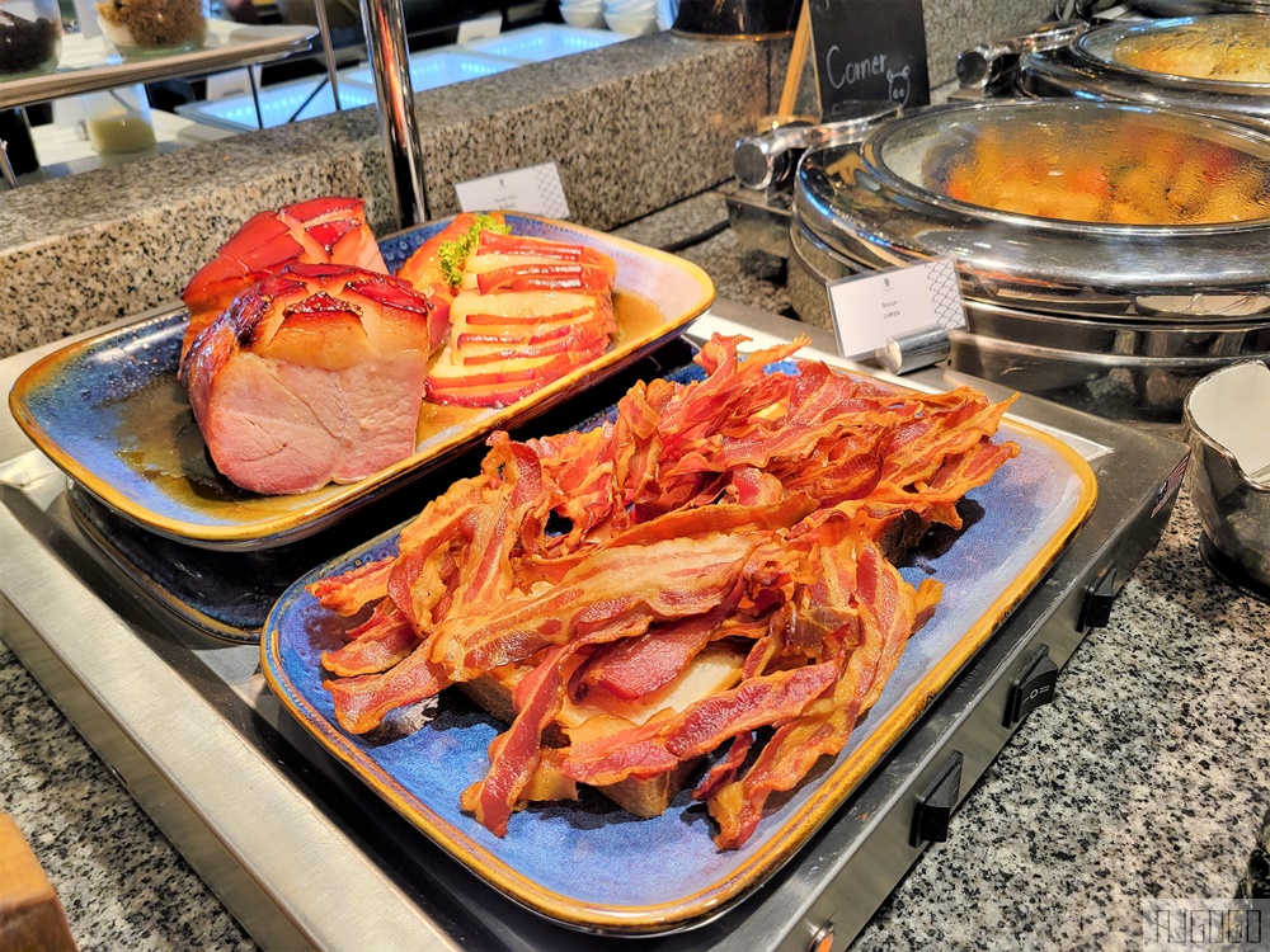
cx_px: 635
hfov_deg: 67.3
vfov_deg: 53.1
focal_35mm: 26
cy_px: 476
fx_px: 954
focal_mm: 5.4
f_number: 1.8
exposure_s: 1/105
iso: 40
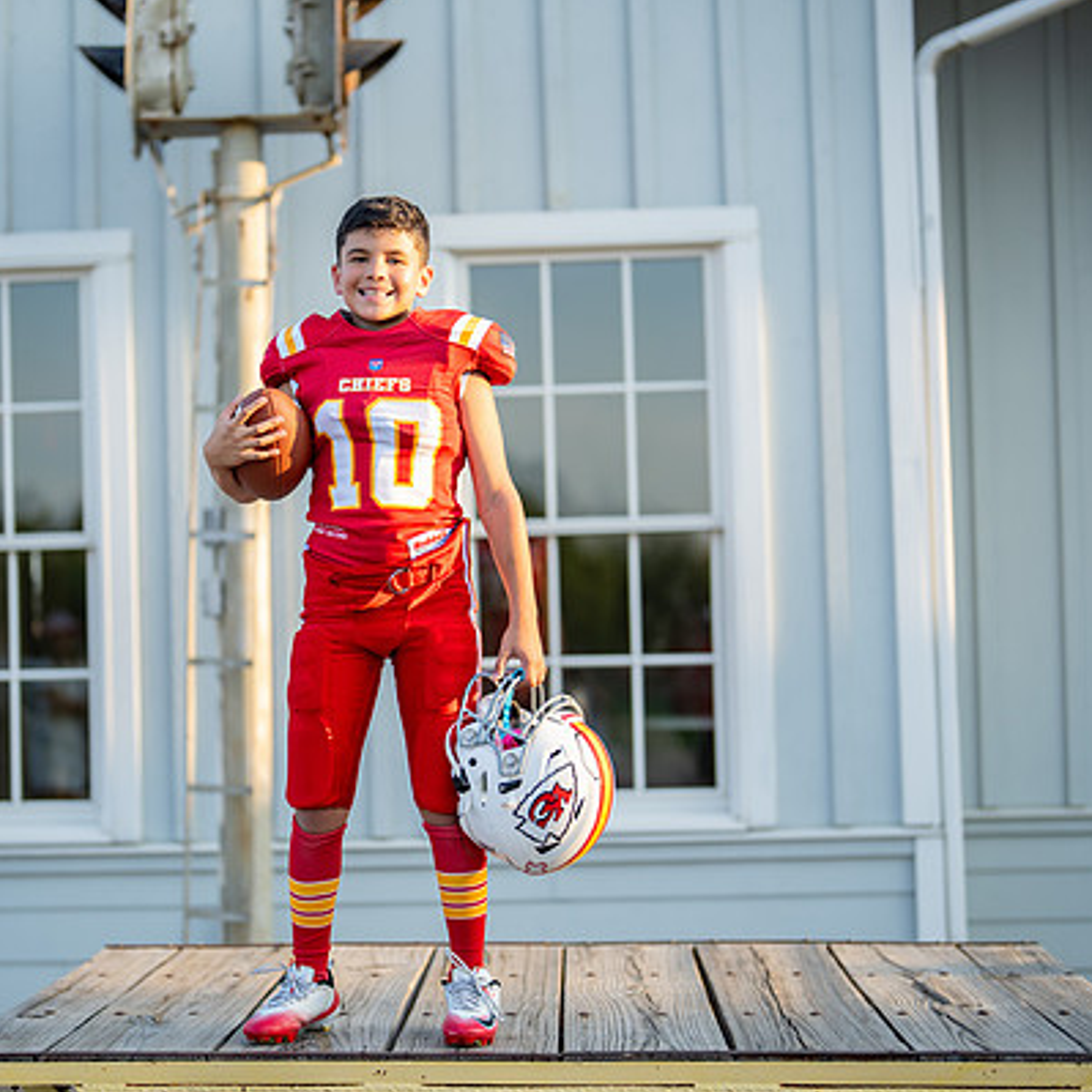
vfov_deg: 25.0
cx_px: 396
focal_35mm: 69
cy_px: 541
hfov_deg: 24.9
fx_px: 2463
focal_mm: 50
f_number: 1.2
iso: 200
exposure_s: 1/2500
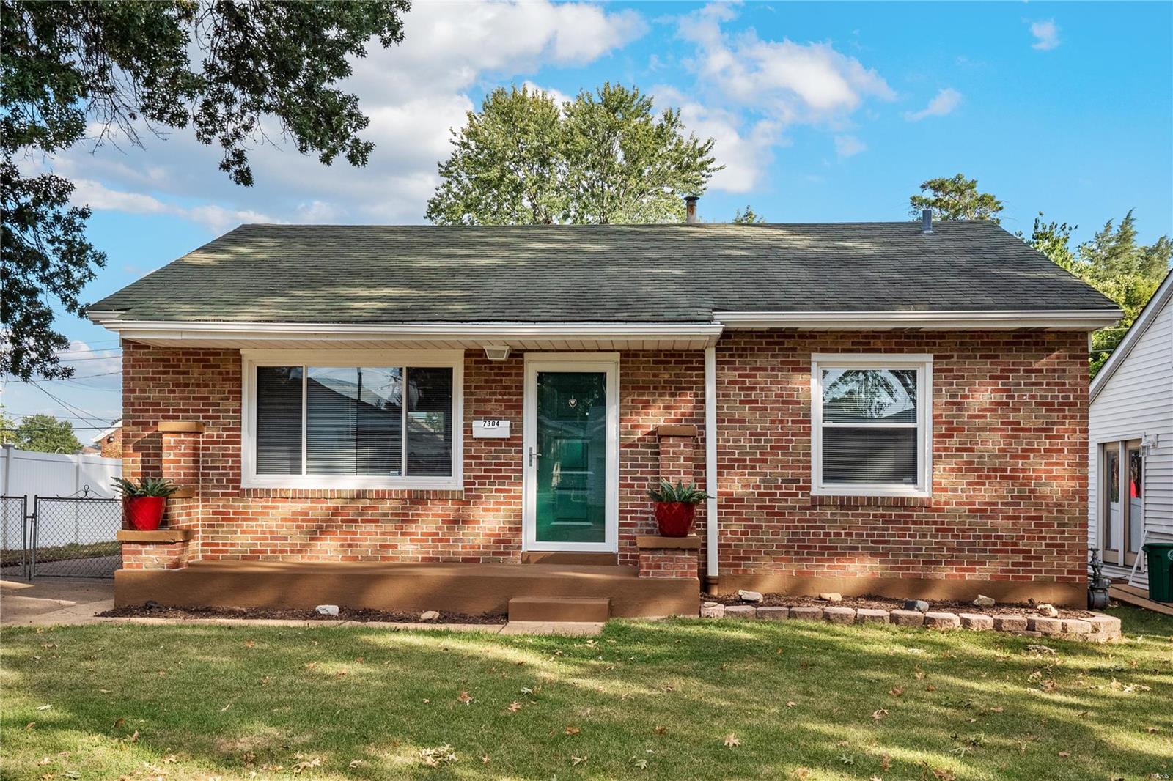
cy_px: 390
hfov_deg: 53.1
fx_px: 1173
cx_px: 586
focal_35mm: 36
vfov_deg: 36.9
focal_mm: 18
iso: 400
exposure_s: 1/500
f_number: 8
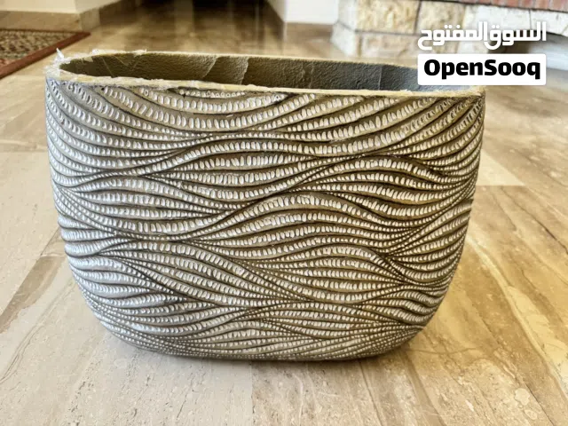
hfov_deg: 71.6
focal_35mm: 24
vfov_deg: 56.8
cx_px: 284
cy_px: 213
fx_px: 394
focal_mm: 6.76
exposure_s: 1/60
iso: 250
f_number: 1.78
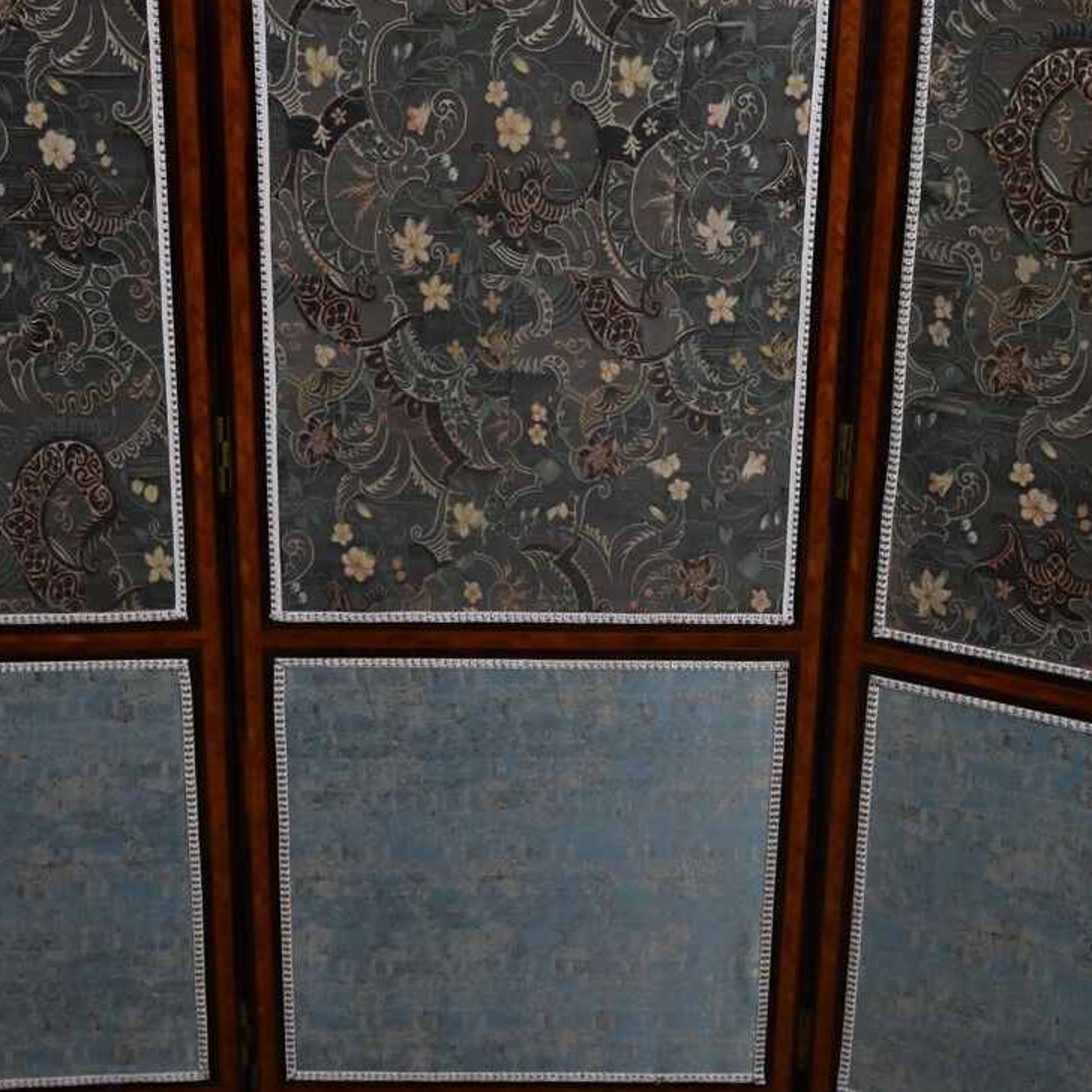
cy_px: 330
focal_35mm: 42
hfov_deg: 40.0
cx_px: 507
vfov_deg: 39.4
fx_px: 1499
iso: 5000
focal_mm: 30
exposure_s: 1/80
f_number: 9
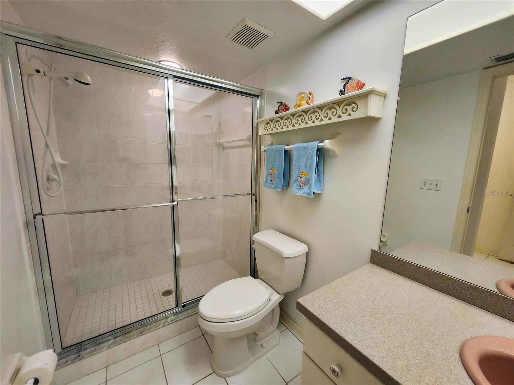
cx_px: 257
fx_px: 193
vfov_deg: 89.9
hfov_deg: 106.2
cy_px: 192
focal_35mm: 13
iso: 200
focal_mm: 1.74
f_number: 2.2
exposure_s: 1/60
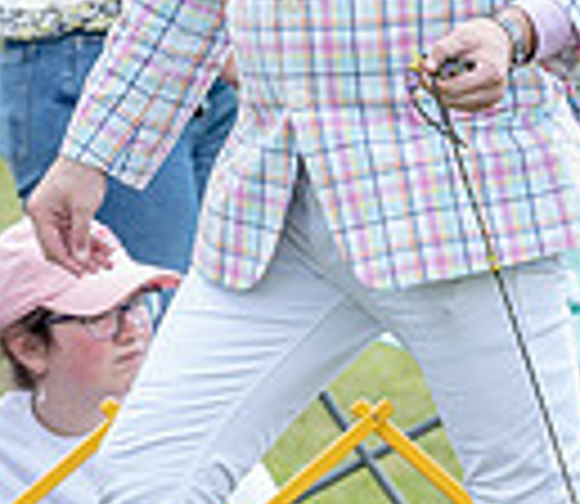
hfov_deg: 2.2
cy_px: 120
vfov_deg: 1.9
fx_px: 15000
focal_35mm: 845
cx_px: 592
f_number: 4
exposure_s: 1/640
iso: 400
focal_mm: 137
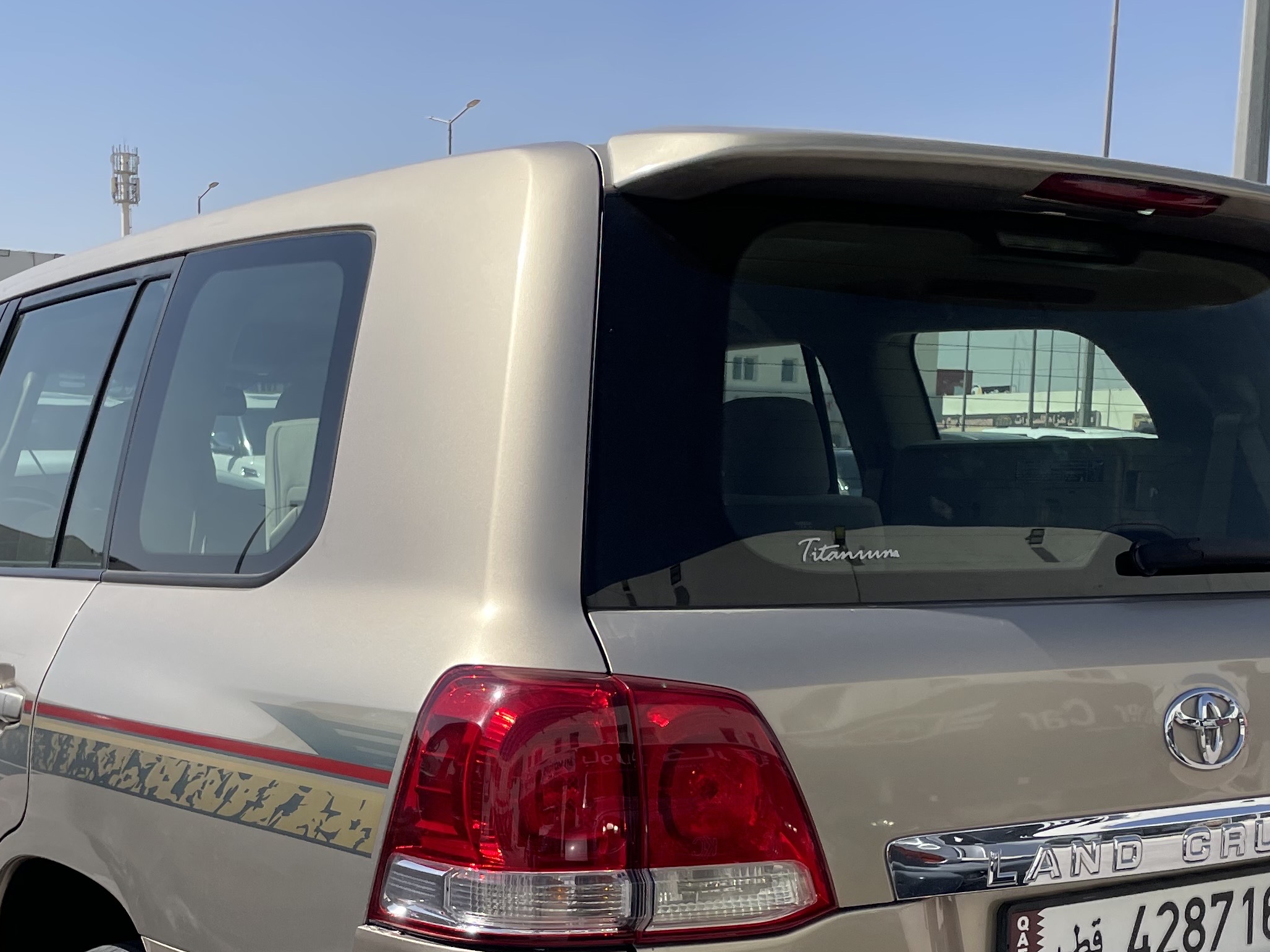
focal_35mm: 51
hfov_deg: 37.4
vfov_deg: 27.8
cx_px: 549
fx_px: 1871
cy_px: 791
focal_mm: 4.2
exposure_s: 1/3861
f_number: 1.6
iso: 32
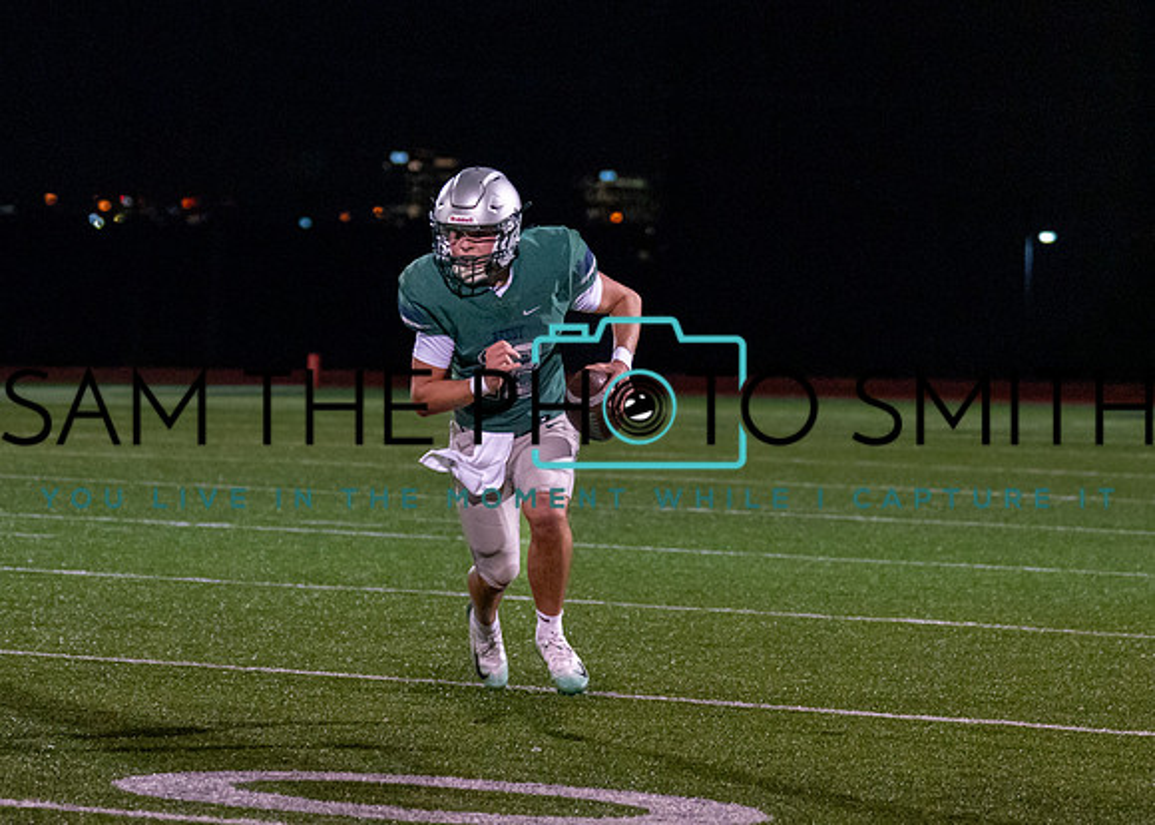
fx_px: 6122
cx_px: 385
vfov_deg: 7.7
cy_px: 404
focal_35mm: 187
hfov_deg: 10.8
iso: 2500
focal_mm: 85
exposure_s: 1/1000
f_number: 2.8
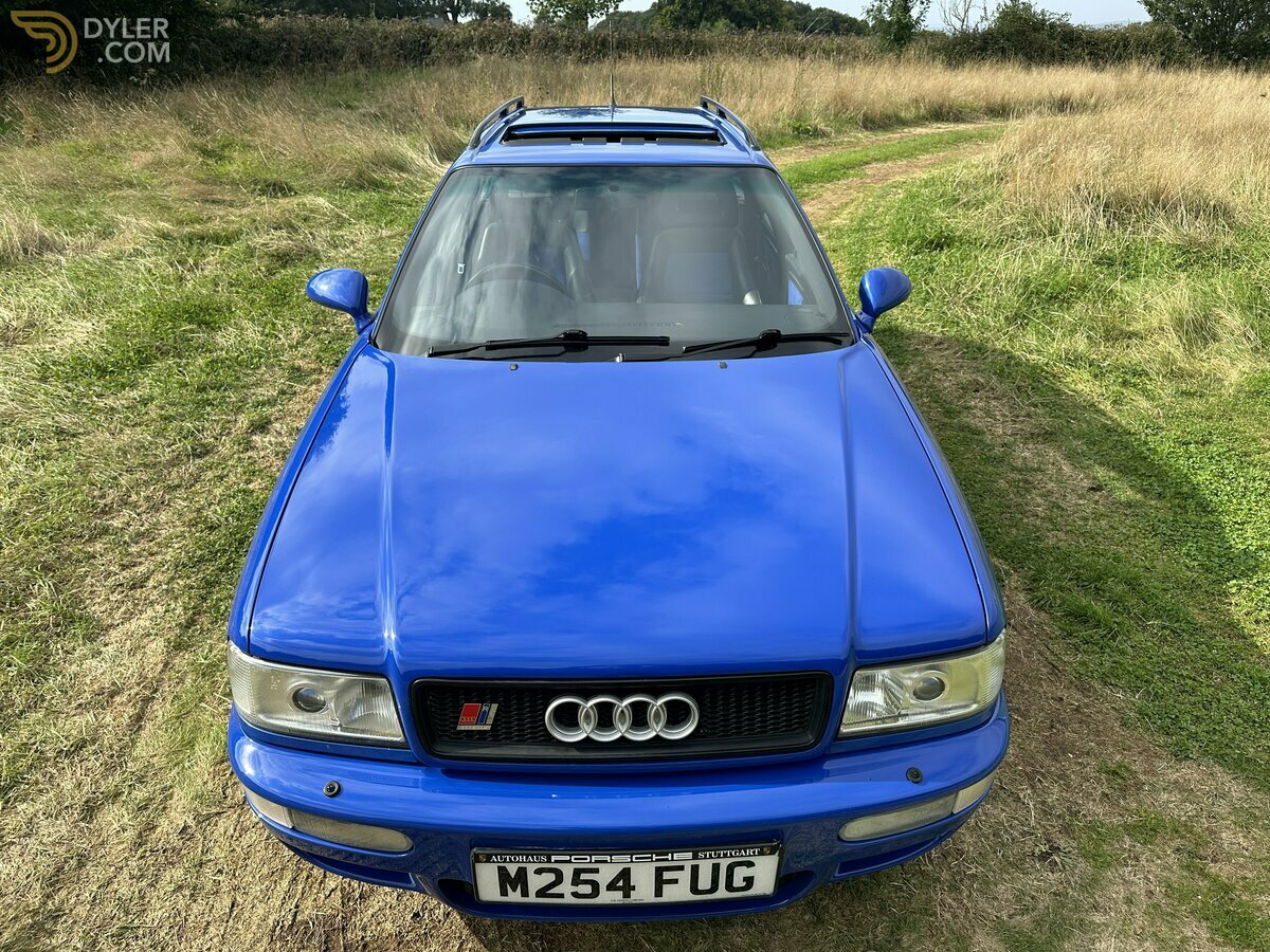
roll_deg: +0.0
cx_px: 635
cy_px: 476
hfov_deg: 71.6
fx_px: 881
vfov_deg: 56.8
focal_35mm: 24
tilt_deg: -25.7
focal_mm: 6.86
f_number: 1.78
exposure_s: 1/2809
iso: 80
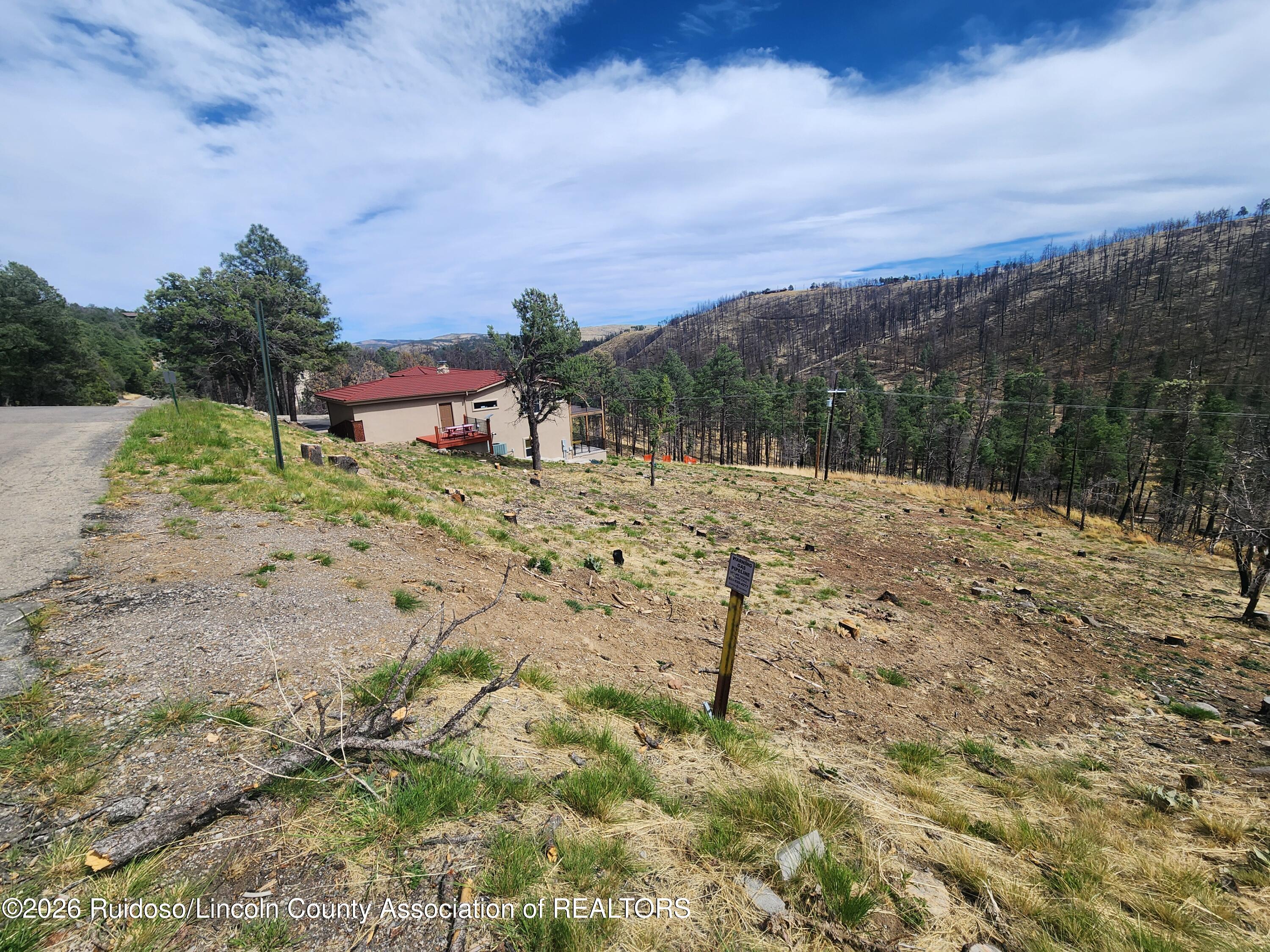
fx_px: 477
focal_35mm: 13
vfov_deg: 89.9
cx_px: 635
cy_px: 476
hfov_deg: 106.2
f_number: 2.2
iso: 50
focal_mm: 2.2
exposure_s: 1/2333
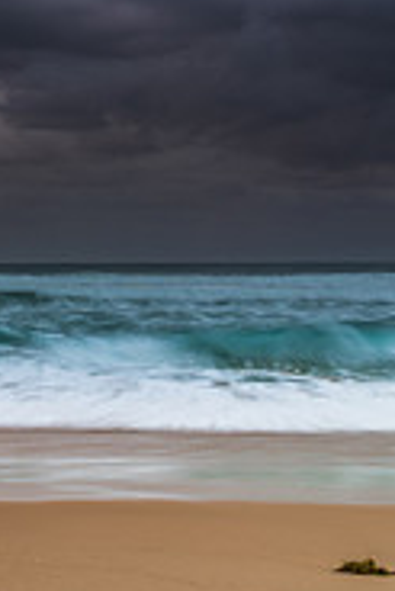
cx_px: -112
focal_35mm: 78
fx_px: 1281
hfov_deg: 16.6
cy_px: 72
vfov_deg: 25.3
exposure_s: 1.3
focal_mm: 24
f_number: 8
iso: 100
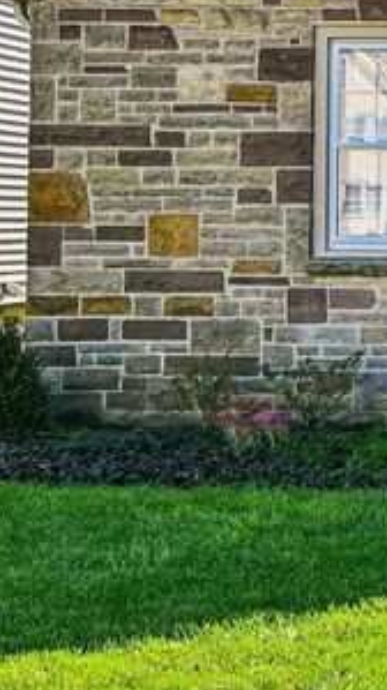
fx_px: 1147
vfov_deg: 32.8
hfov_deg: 15.2
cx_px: 788
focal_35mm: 63
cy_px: 167
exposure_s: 1/750
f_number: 4.8
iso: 400
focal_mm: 17.5
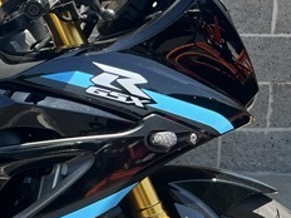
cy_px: 135
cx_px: -212
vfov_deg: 12.9
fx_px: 967
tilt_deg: -8.3
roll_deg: +0.0
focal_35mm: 115
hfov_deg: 15.1
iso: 50
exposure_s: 1/803
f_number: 1.5
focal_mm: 5.7
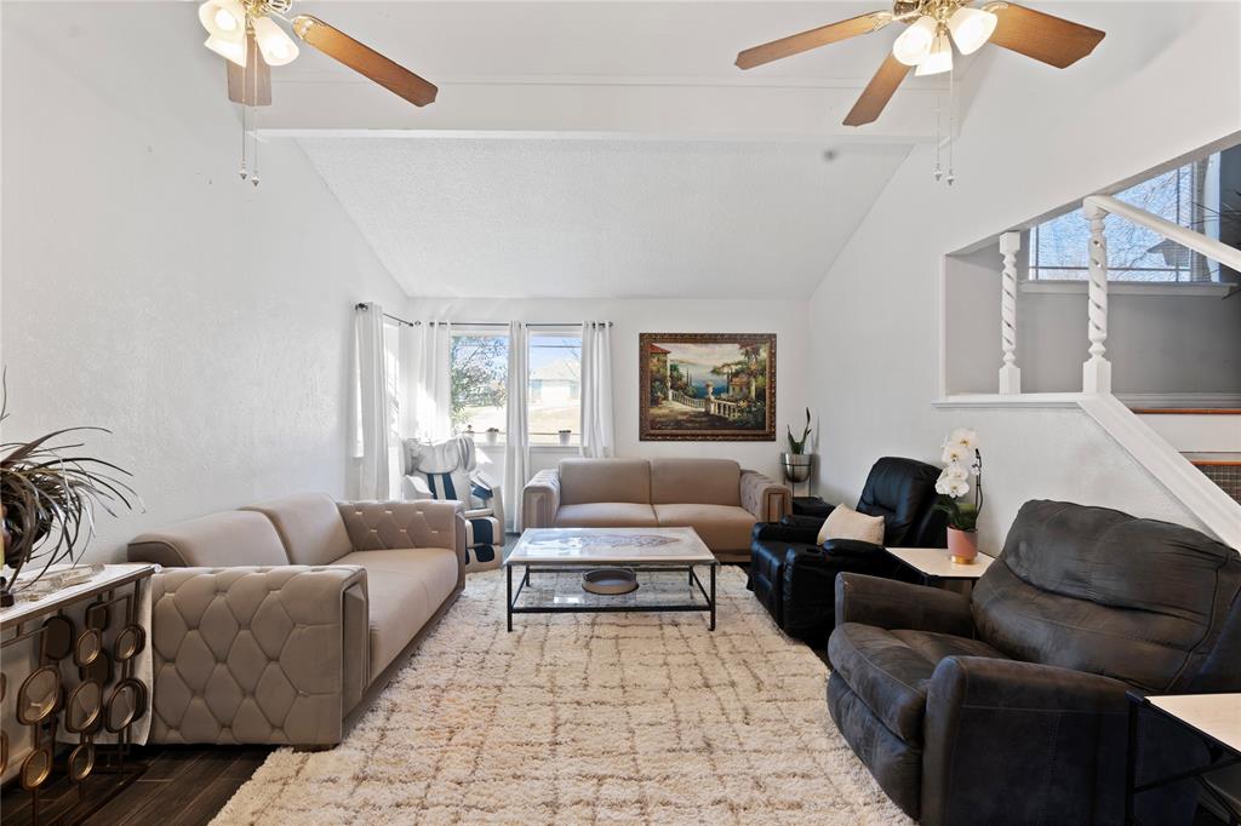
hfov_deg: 96.8
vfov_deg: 73.7
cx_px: 620
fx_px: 551
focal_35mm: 16
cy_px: 413
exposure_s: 1/2
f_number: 8
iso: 200
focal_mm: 16
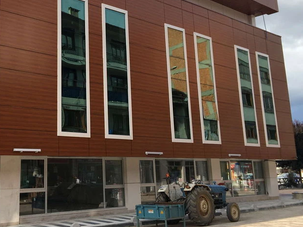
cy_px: 72
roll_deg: -1.7
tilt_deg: +17.5
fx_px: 411
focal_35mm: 47
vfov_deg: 30.6
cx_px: 83
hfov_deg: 39.6
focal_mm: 4.15
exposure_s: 1/601
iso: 25
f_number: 2.2
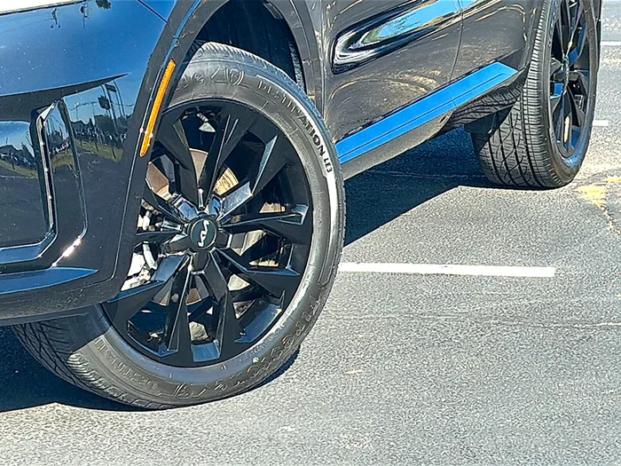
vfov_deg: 14.8
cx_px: 310
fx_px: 1794
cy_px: 233
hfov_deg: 19.6
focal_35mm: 100
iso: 80
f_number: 1.78
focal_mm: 6.86
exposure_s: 1/1309
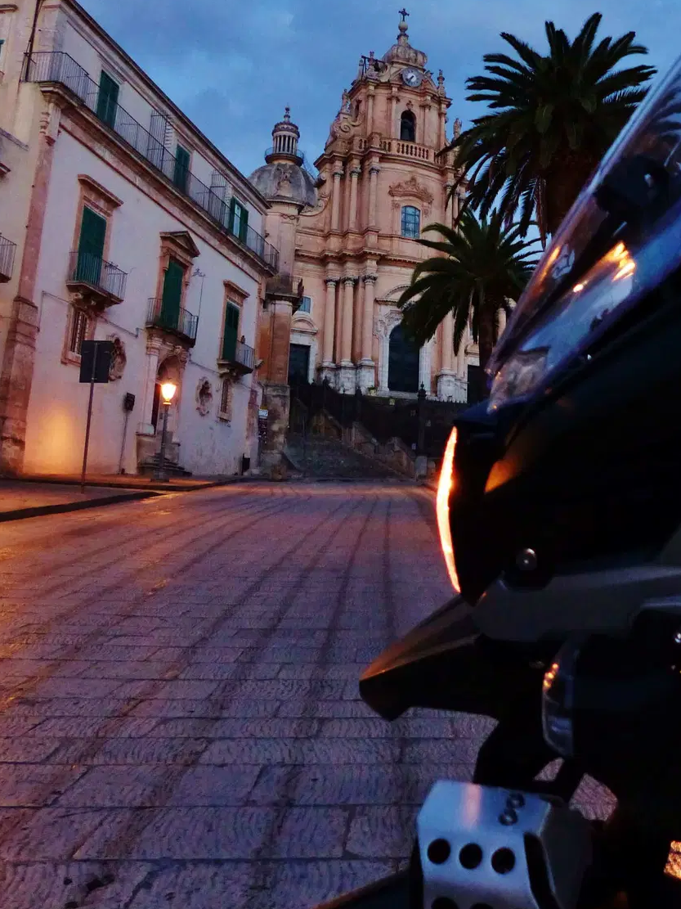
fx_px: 944
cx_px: 470
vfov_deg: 50.5
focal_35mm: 36
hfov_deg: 39.0
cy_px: 308
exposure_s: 1/15
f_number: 2.8
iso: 400
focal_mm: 4.5
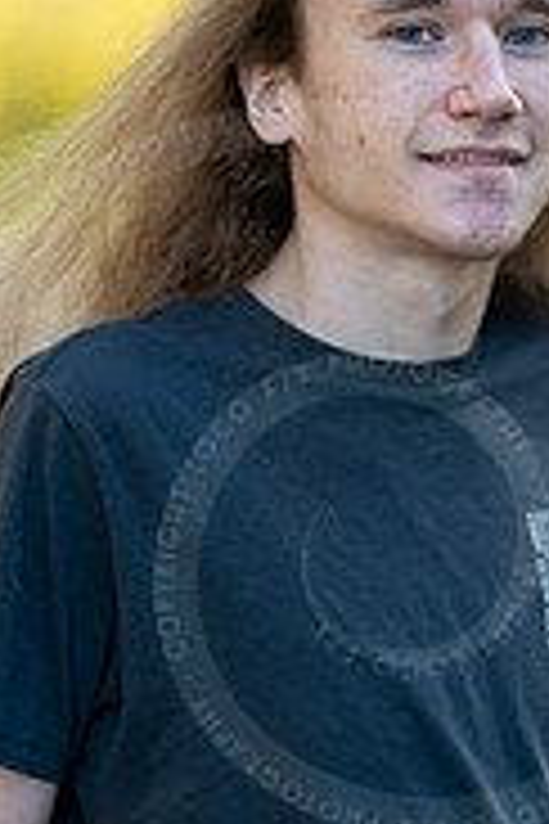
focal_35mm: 312
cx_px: 446
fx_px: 7136
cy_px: 648
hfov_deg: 4.4
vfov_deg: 6.6
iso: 200
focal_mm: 85
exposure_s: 1/640
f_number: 1.2
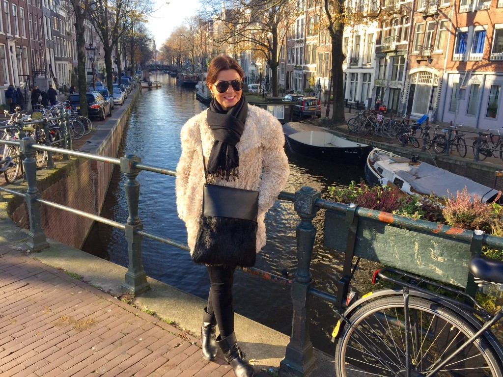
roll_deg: +0.0
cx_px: 252
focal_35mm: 29
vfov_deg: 48.2
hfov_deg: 61.7
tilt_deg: -16.4
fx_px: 421
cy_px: 188
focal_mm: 4.15
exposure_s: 1/384
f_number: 2.2
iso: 32
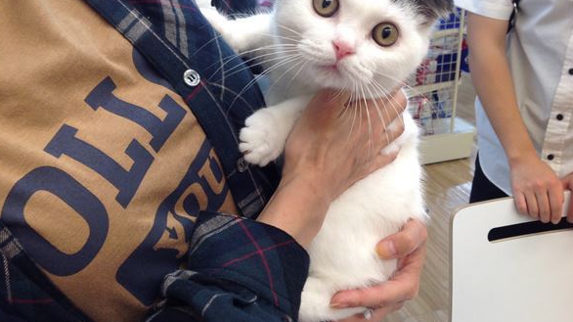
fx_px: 592
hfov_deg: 51.6
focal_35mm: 39
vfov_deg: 30.4
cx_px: 282
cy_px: 149
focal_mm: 4.28
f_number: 2.4
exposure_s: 1/40
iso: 50
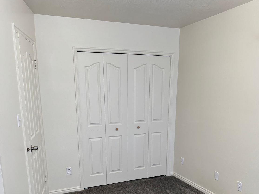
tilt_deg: -13.5
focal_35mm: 33
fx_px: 247
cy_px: 150
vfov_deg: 41.5
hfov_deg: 55.3
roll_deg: -0.1
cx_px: 130
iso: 125
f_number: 1.78
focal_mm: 6.76
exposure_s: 1/120
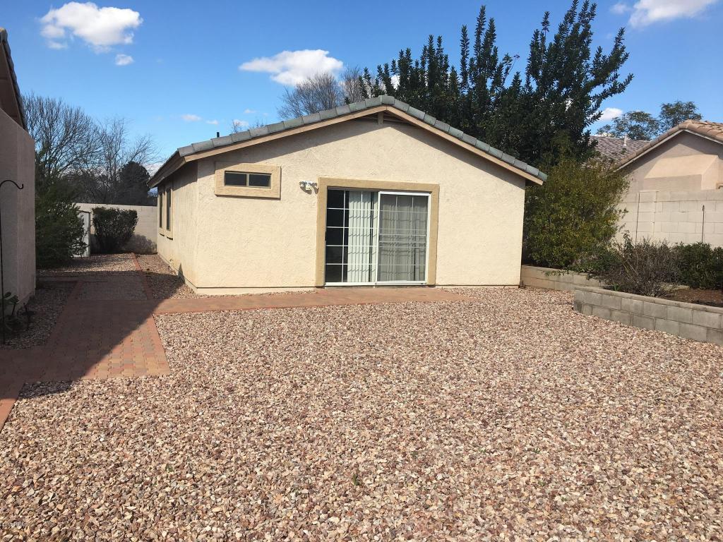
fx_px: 606
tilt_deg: -1.8
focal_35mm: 29
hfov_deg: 61.7
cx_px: 362
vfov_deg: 48.2
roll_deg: -2.2
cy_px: 271
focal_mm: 4.15
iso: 25
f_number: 2.2
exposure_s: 1/1789
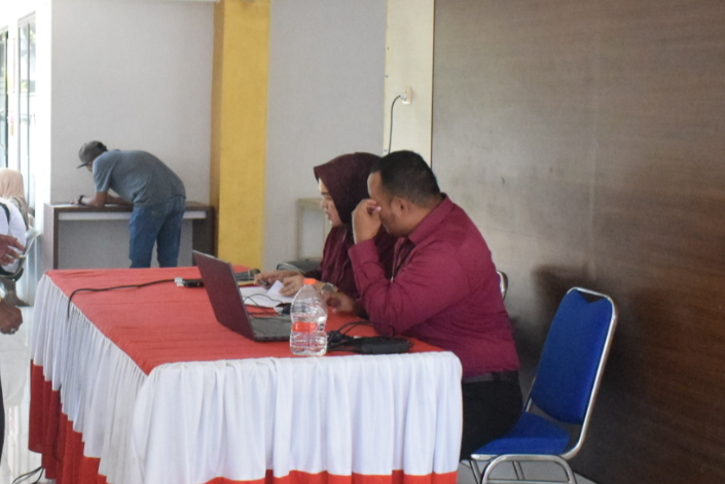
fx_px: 1249
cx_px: 221
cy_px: 209
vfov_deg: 21.9
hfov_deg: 32.0
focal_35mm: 62
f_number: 4
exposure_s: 1/2000
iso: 6400
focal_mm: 18
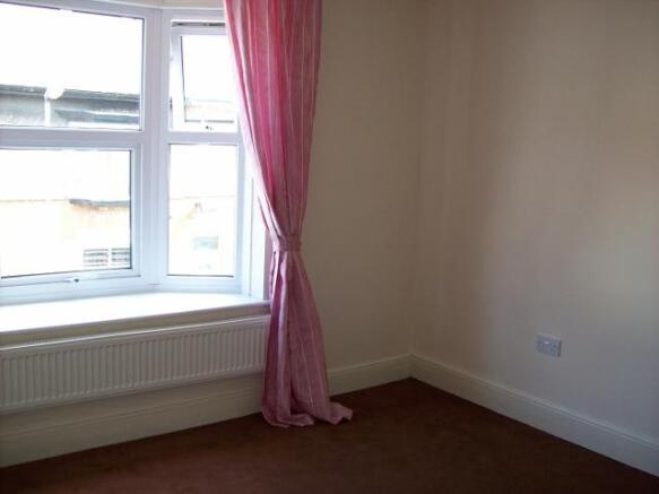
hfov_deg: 51.4
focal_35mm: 36
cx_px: 330
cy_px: 247
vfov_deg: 39.6
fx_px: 685
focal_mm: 6
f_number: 2.7
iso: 80
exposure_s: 1/64
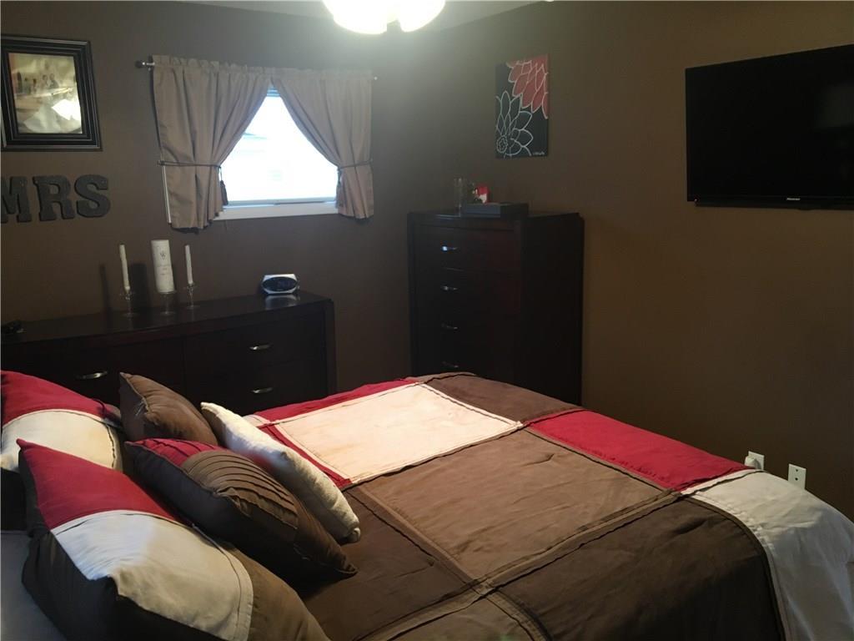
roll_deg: +1.6
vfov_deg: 48.2
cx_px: 427
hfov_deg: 61.7
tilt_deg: -11.3
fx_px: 715
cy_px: 320
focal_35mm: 29
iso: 160
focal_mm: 4.15
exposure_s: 1/30
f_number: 2.2
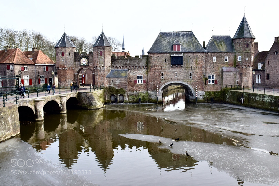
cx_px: 140
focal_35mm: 34
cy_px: 93
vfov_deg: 38.4
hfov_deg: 55.1
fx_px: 267
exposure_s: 1/350
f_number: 9.5
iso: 400
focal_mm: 23
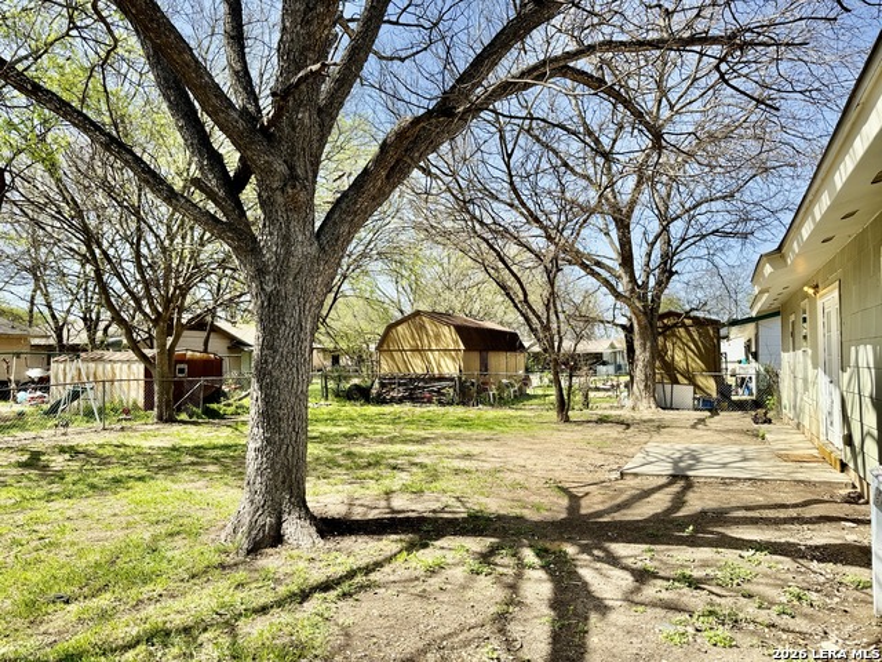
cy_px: 331
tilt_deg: +1.3
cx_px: 441
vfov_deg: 56.8
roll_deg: -0.4
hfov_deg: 71.6
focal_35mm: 24
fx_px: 612
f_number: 1.78
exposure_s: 1/2174
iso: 80
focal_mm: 6.86
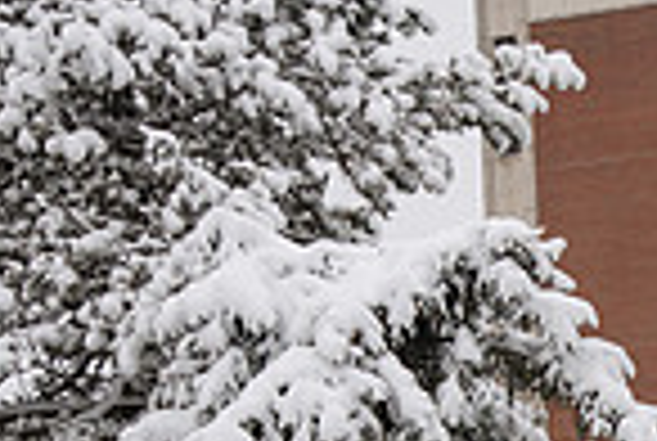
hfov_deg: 4.7
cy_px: 812
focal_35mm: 436
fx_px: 7973
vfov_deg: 3.2
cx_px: 972
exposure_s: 1/400
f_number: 3.5
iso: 100
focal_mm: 110
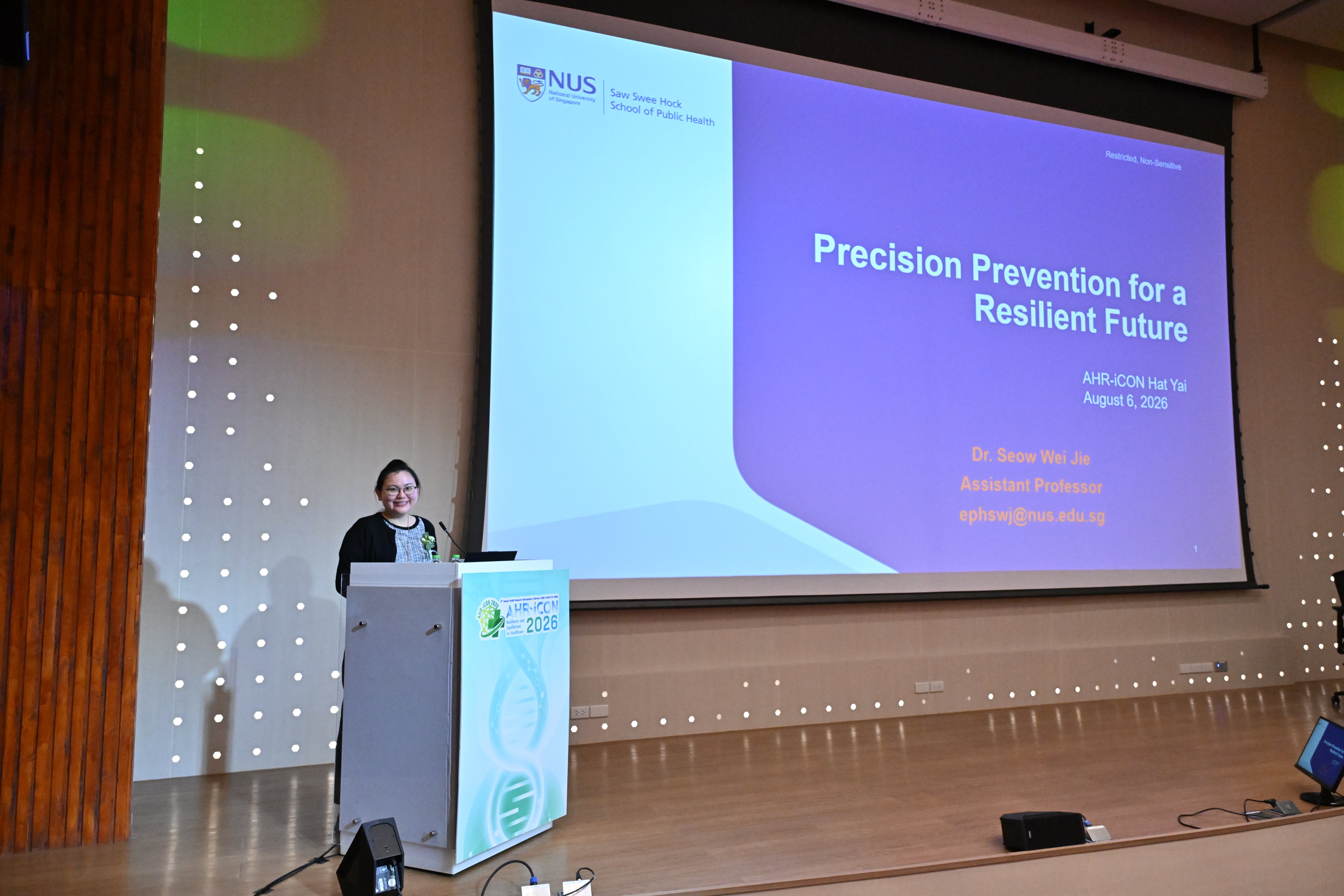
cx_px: 672
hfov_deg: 73.7
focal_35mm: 24
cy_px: 448
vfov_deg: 53.1
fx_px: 896
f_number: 4
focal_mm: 24
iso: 6400
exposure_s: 1/320
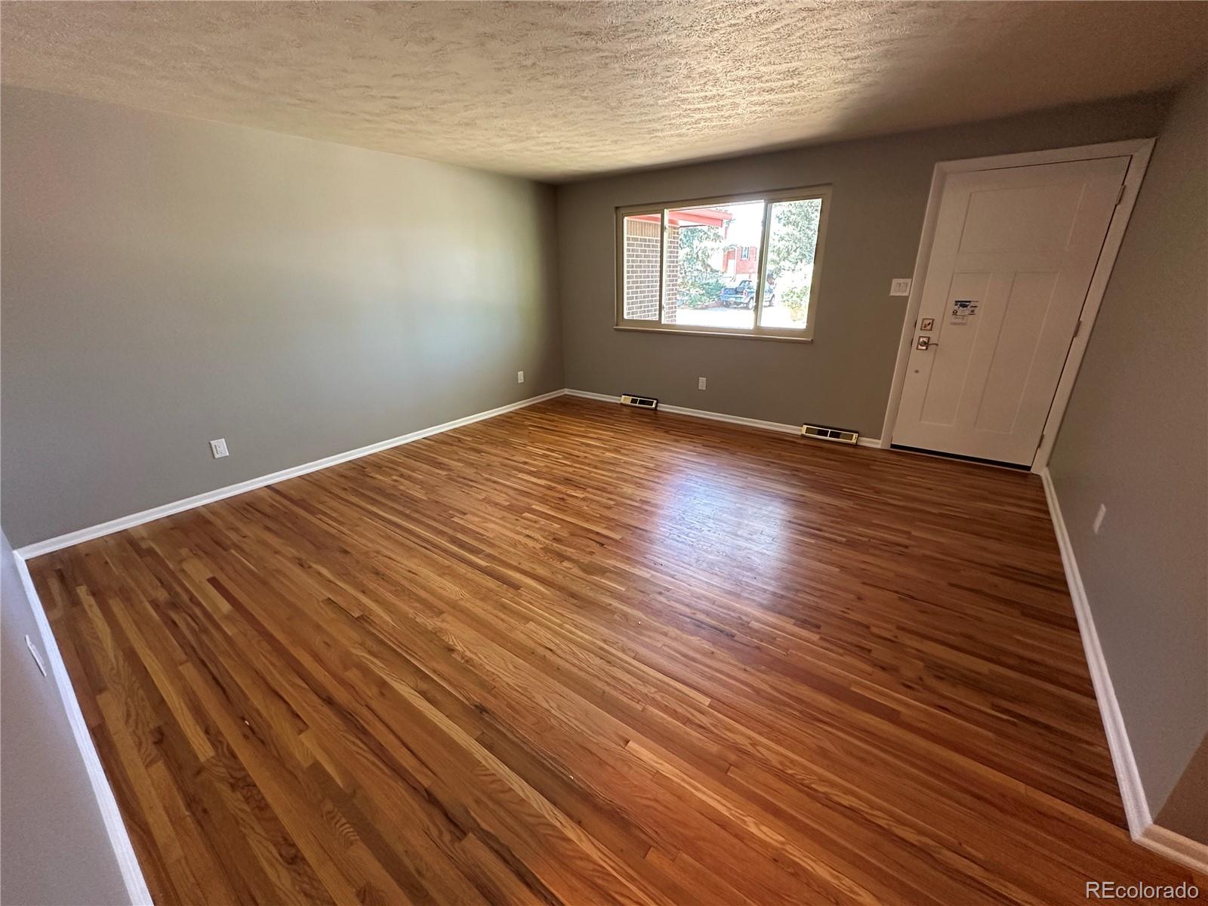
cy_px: 453
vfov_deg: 85.7
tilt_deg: -20.4
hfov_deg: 102.1
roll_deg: +0.5
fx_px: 489
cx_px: 604
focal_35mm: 14
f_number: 2.2
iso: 320
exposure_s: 1/60
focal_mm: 2.22
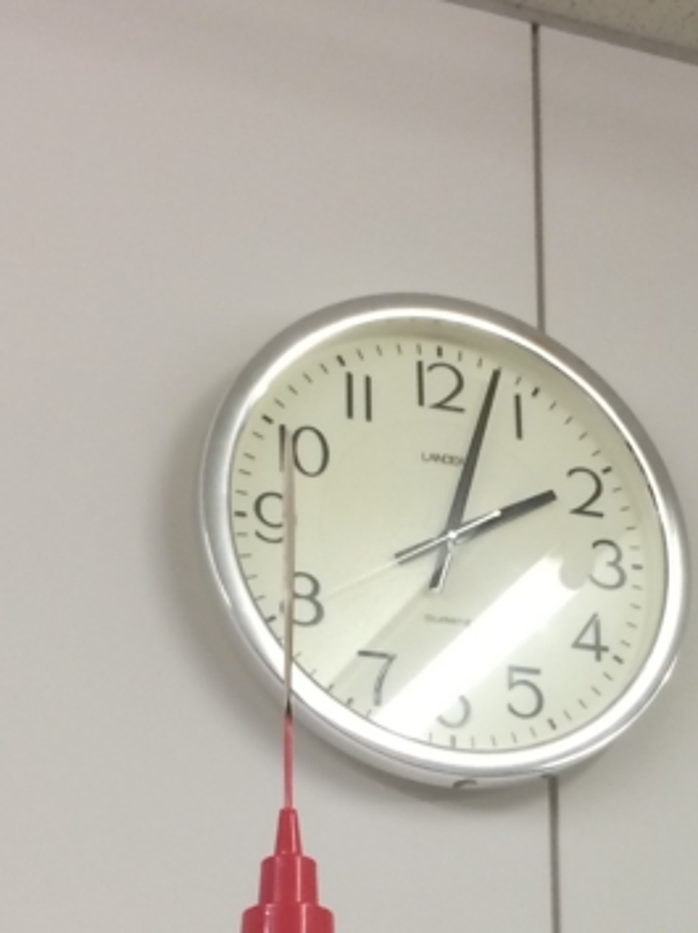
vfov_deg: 22.8
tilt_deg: +18.6
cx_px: 482
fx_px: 2261
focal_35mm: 84
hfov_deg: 17.5
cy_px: 822
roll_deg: +3.0
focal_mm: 4.15
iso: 64
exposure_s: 1/33
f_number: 2.2
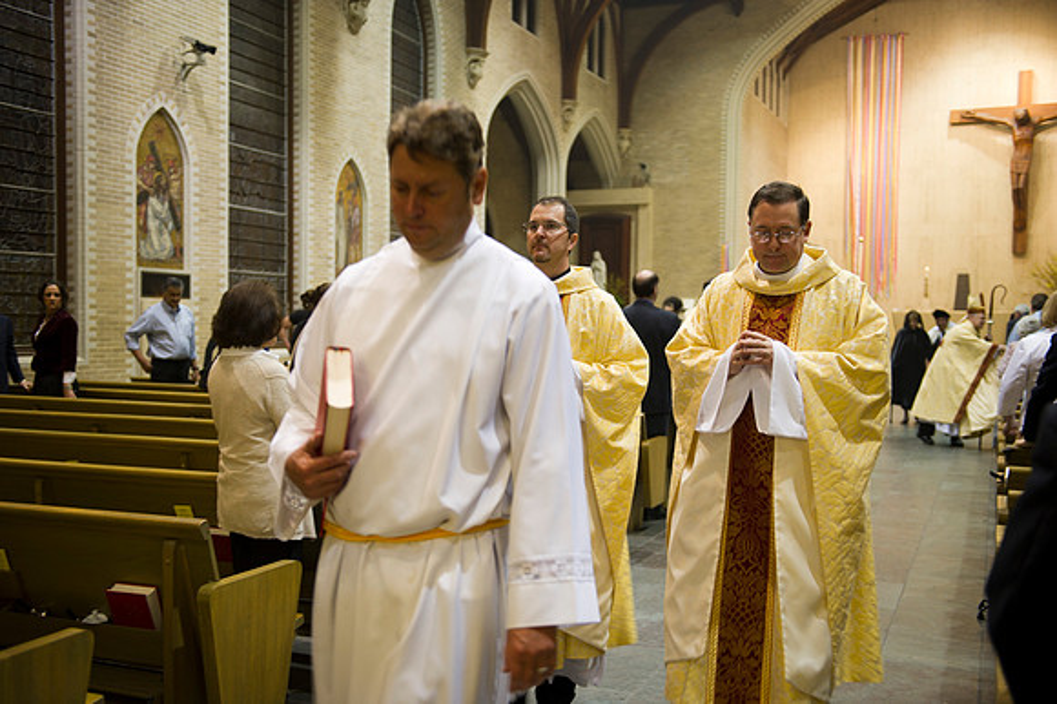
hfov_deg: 50.7
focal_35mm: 38
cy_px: 352
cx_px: 528
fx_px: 1115
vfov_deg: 35.0
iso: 1000
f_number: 2.8
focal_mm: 38
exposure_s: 1/40
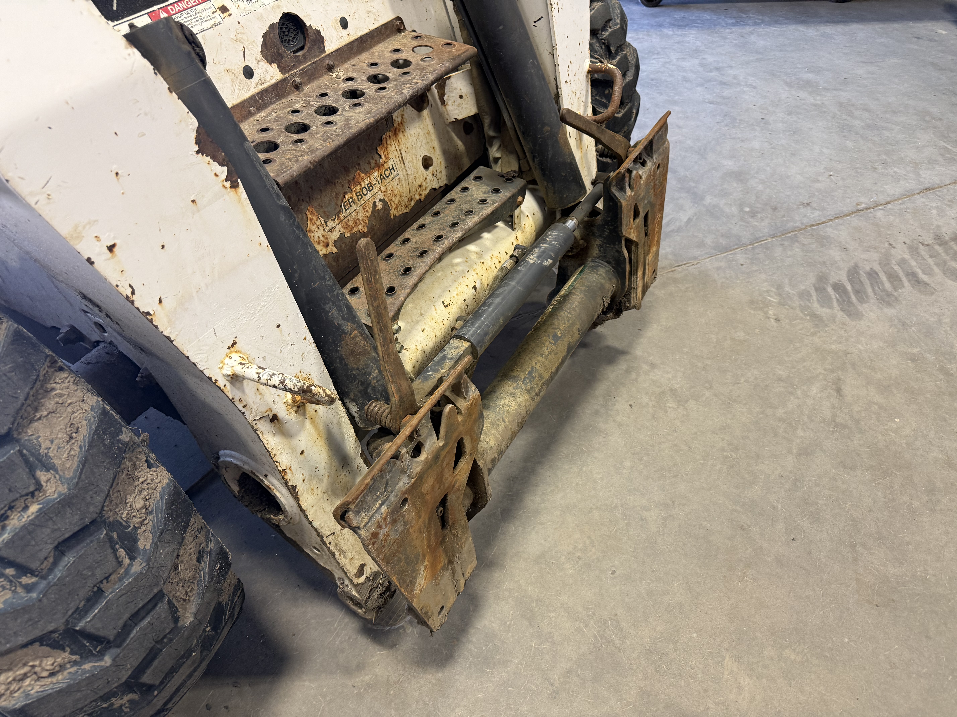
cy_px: 358
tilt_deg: -40.4
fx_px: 664
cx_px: 478
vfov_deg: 56.8
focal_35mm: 24
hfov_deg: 71.6
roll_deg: -3.7
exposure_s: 1/71
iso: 200
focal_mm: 6.76
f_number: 1.78
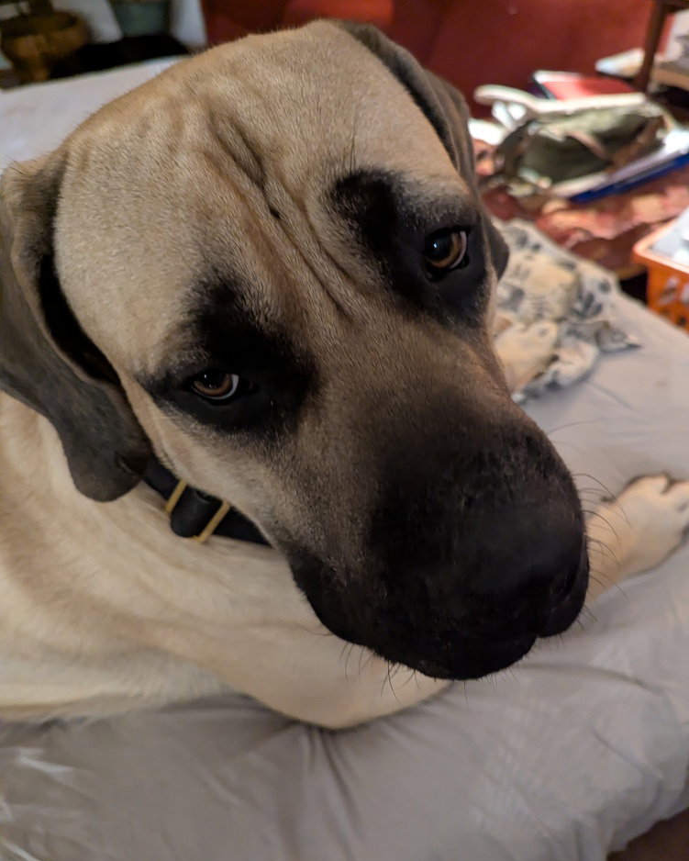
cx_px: 344
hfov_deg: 56.8
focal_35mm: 25
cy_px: 421
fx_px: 637
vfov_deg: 68.1
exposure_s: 1/30
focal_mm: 6.81
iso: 2549
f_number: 1.85
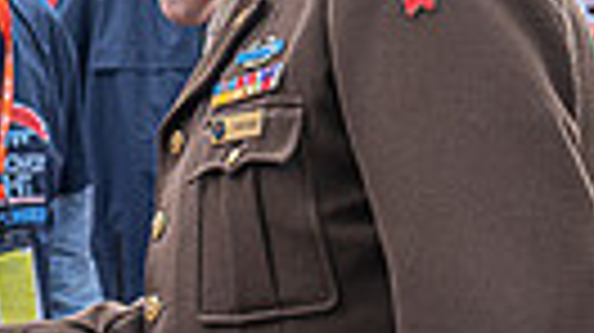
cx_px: -342
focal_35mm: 187
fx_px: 2943
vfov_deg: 6.5
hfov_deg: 11.0
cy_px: 208
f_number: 5
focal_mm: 40
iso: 500
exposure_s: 1/100
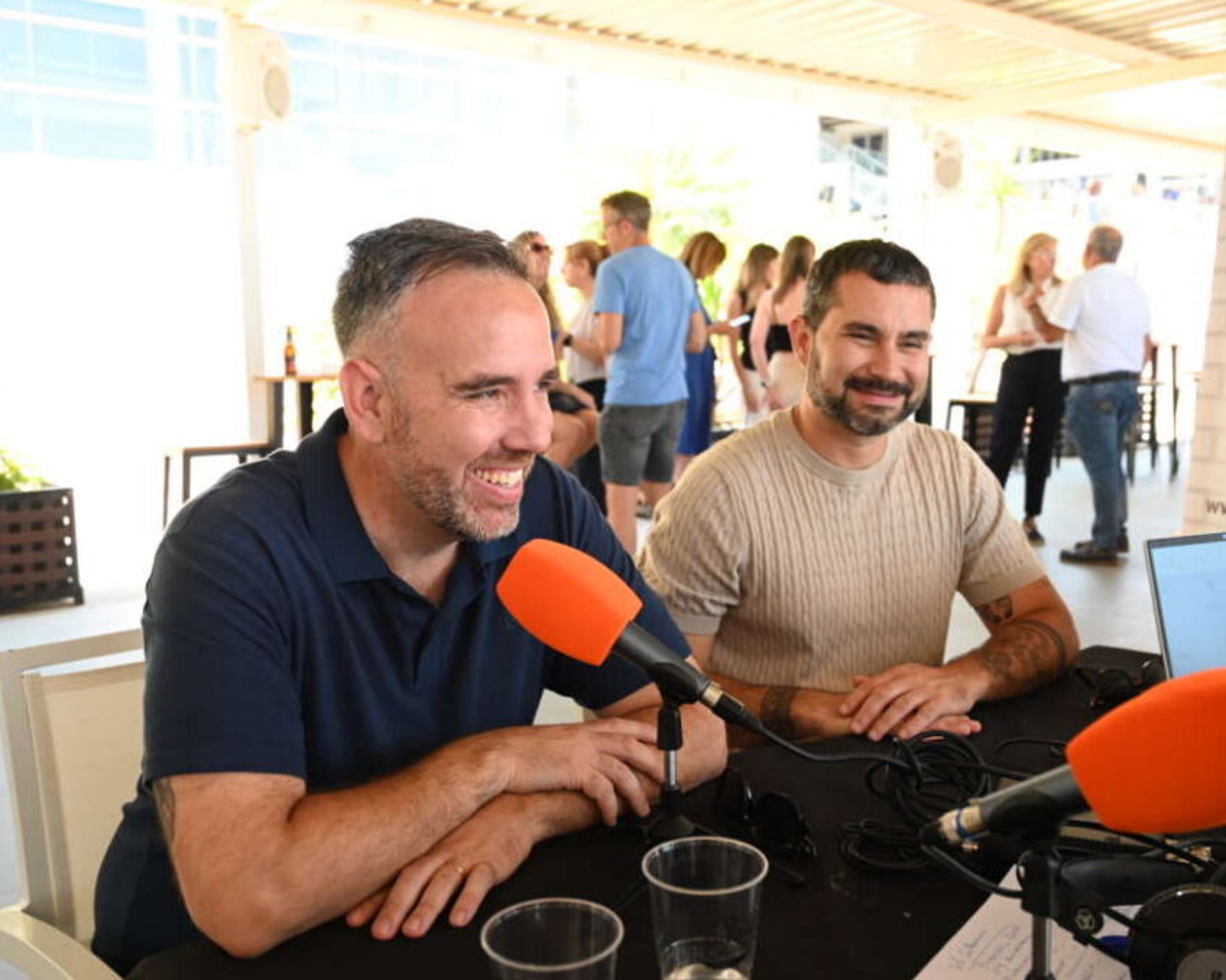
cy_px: 492
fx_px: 1254
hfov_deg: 52.0
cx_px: 682
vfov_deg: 42.7
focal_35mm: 35
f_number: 5
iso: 400
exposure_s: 1/80
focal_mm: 30.5
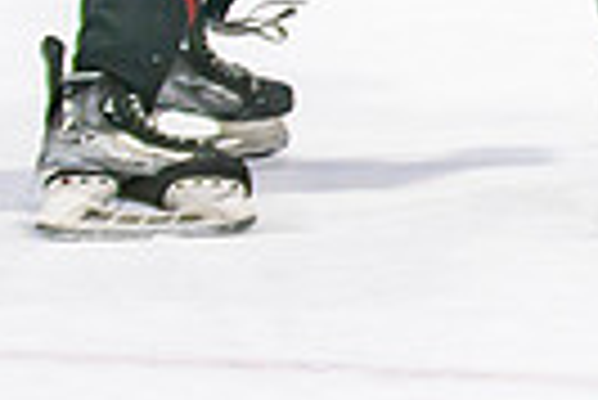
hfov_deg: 3.1
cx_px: 1080
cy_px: -172
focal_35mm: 656
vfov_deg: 2.1
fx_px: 10909
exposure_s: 1/640
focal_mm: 80
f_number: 2.8
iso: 320
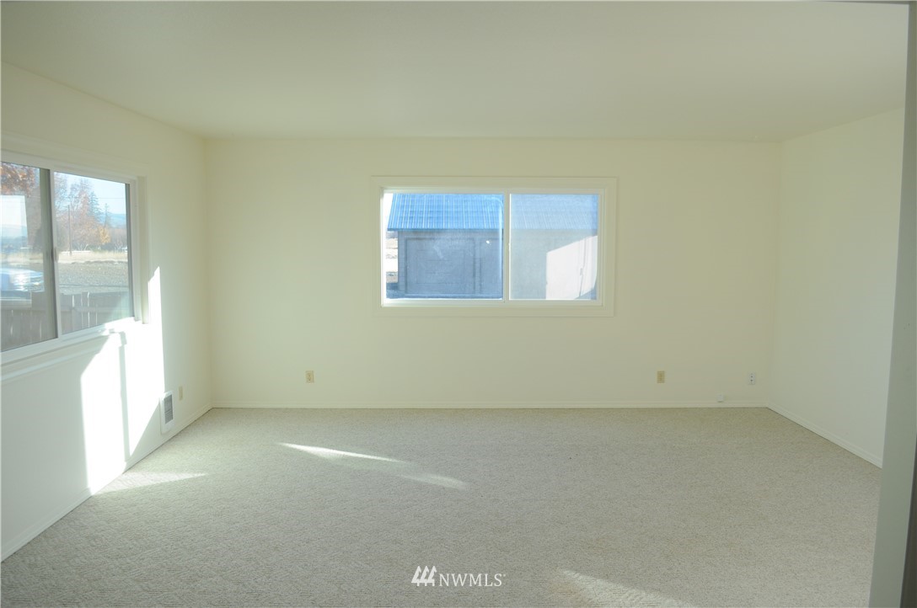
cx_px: 458
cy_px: 304
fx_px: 687
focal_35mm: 27
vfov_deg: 47.8
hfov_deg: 67.5
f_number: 5.6
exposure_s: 1/125
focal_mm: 18
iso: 220
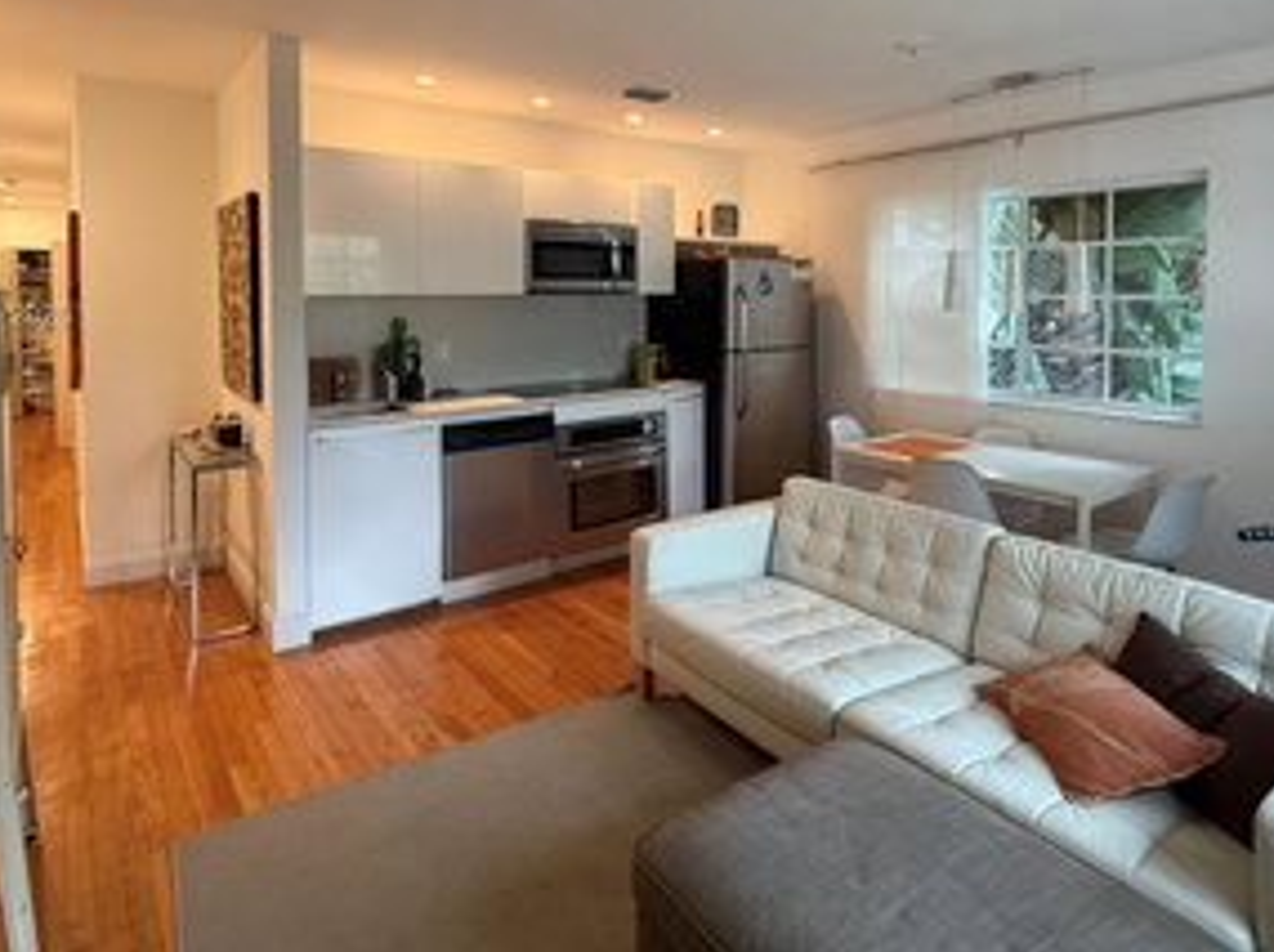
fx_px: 772
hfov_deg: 79.0
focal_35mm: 21
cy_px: 317
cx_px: 655
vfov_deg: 61.8
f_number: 2.2
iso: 250
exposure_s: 1/60
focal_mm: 2.22
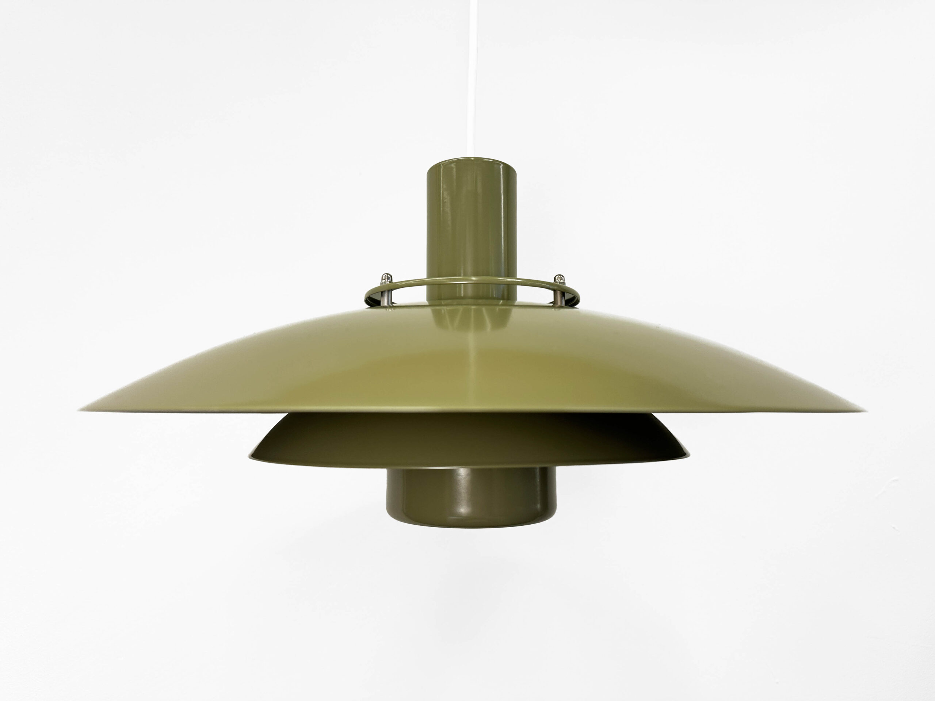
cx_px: 468
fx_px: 648
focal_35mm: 24
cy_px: 350
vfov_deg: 56.8
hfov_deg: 71.6
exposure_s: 1/100
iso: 100
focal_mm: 6.86
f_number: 1.78
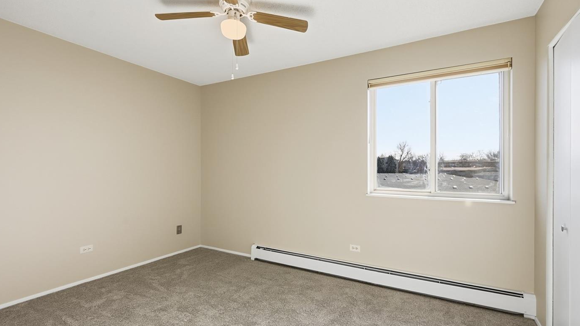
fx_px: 261
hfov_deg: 95.9
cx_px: 298
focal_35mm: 17
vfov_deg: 63.8
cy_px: 175
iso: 400
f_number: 8
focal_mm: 14
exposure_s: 1/2000
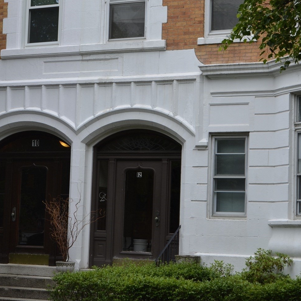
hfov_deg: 19.3
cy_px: 123
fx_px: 884
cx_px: 114
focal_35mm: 90
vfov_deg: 19.3
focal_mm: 35
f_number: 7.1
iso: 200
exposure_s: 1/200
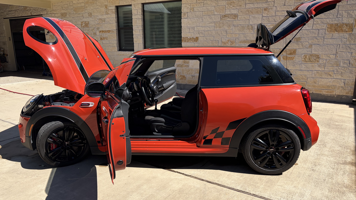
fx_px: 274
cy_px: 114
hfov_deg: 66.1
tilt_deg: -14.2
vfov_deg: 40.1
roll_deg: +0.5
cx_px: 176
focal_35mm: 29
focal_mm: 5.96
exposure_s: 1/3448
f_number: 1.6
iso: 64
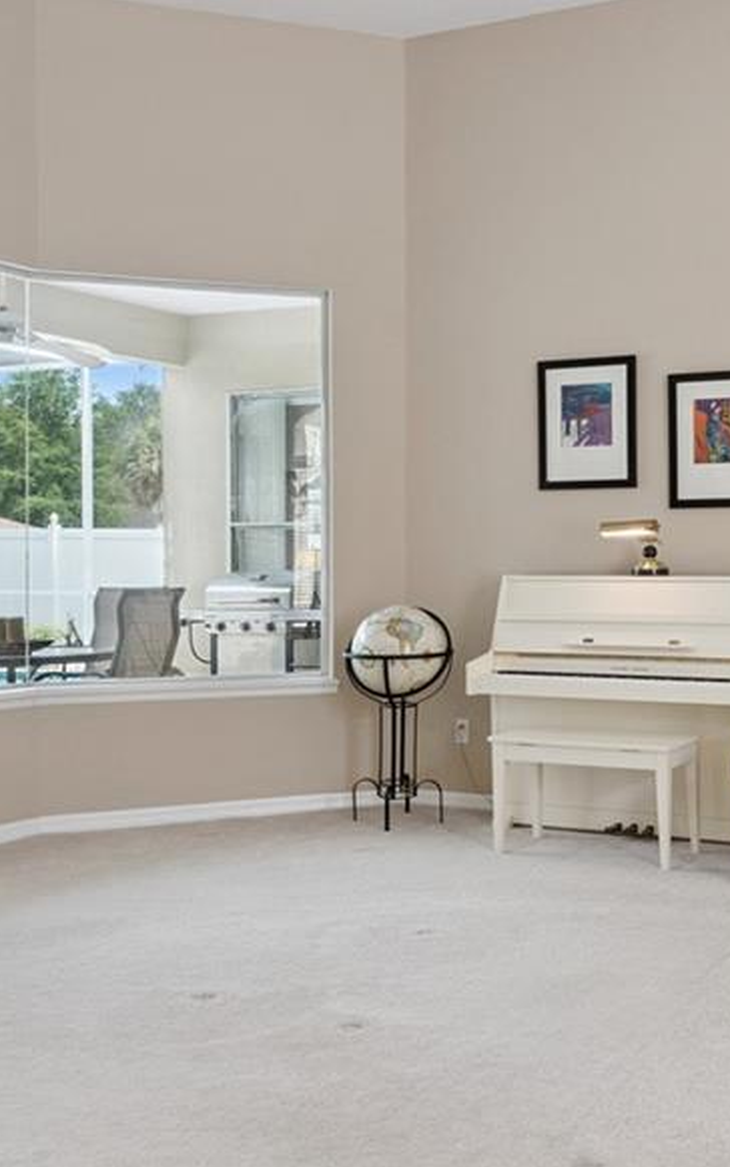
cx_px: 658
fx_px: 1336
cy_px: 553
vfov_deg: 47.2
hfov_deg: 29.3
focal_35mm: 42
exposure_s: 1/40
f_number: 10
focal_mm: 15
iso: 800
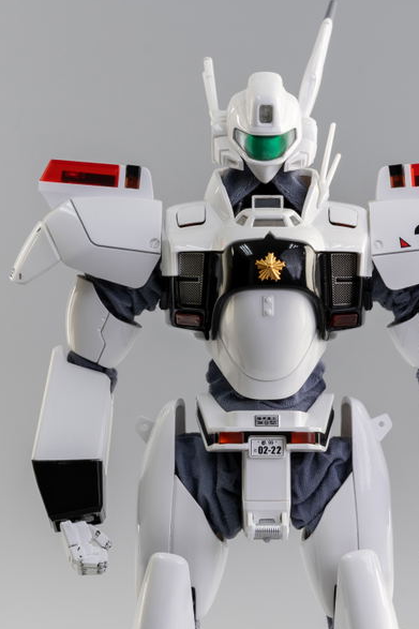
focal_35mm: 184
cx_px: 272
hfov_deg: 7.5
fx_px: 3214
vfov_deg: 11.1
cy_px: 545
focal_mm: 90
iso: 160
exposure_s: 1/3
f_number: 13
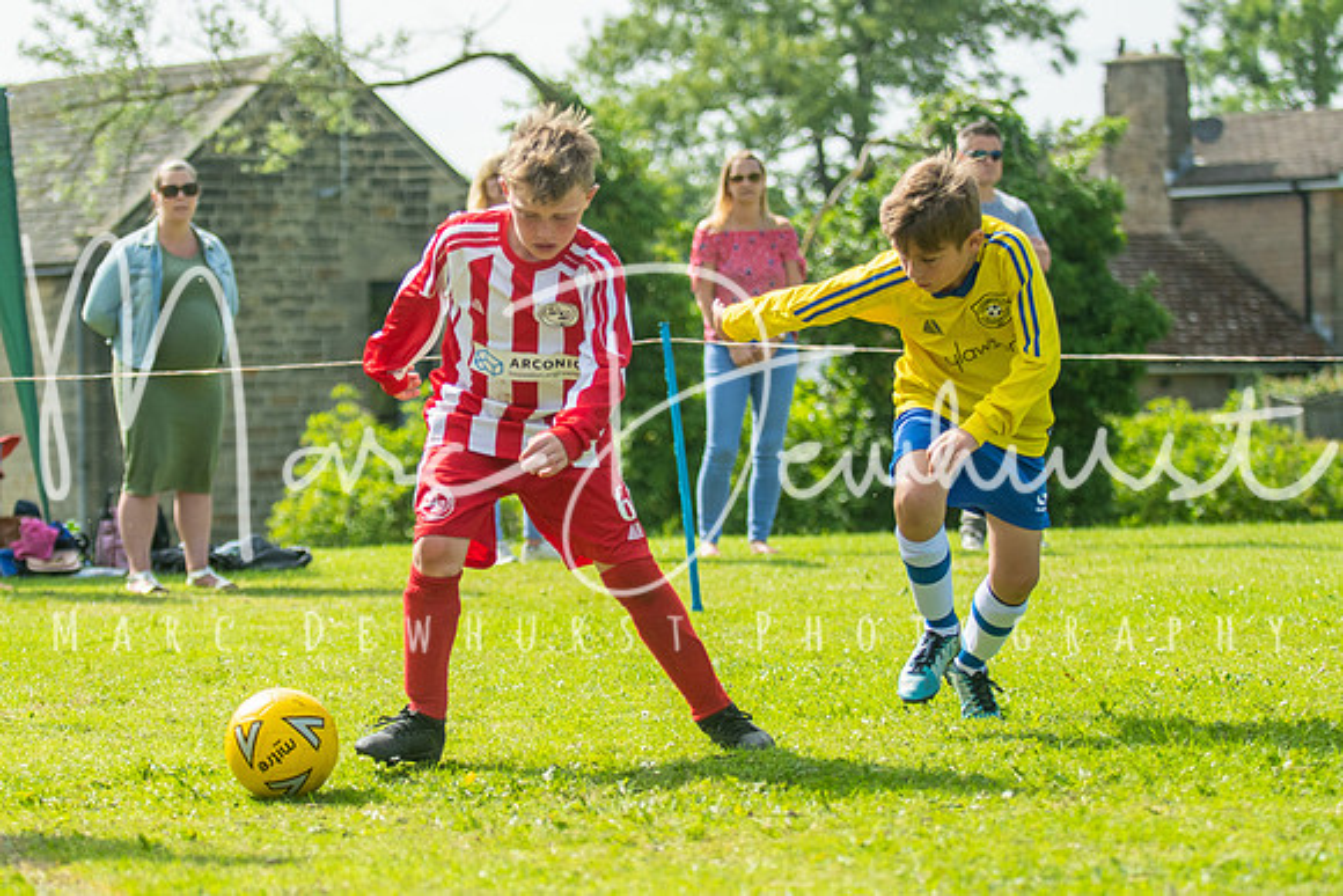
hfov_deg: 13.8
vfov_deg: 9.2
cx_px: 517
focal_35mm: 149
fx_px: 5557
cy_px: 397
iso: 250
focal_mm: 78
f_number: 3.2
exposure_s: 1/3200
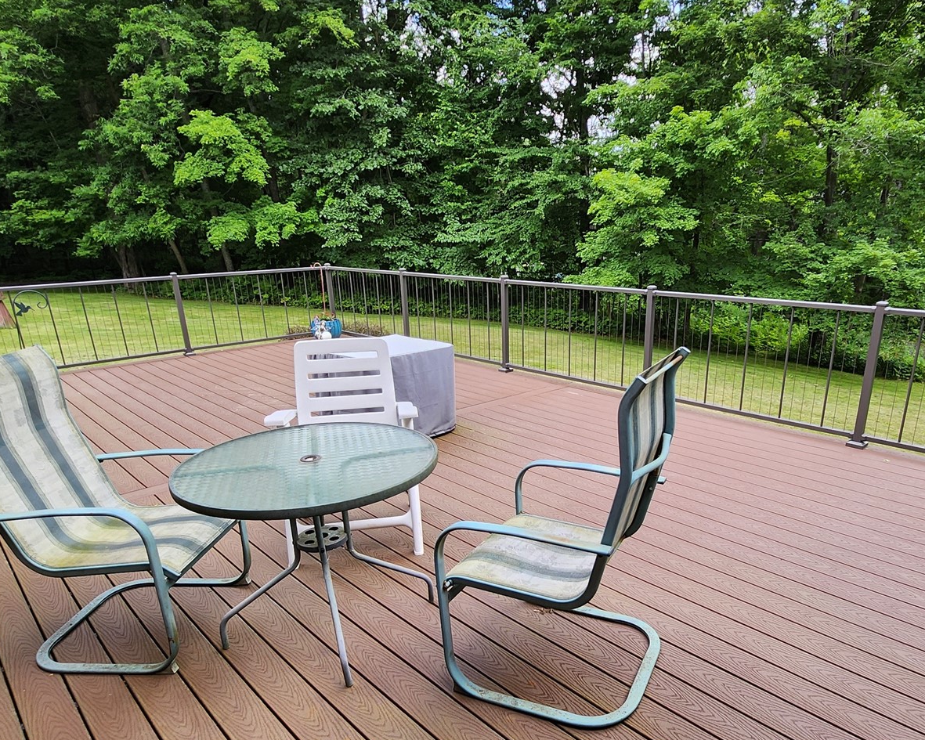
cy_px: 471
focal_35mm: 22
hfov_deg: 74.6
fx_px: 602
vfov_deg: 62.1
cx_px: 532
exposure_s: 1/155
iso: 32
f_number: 2.2
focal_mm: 1.7
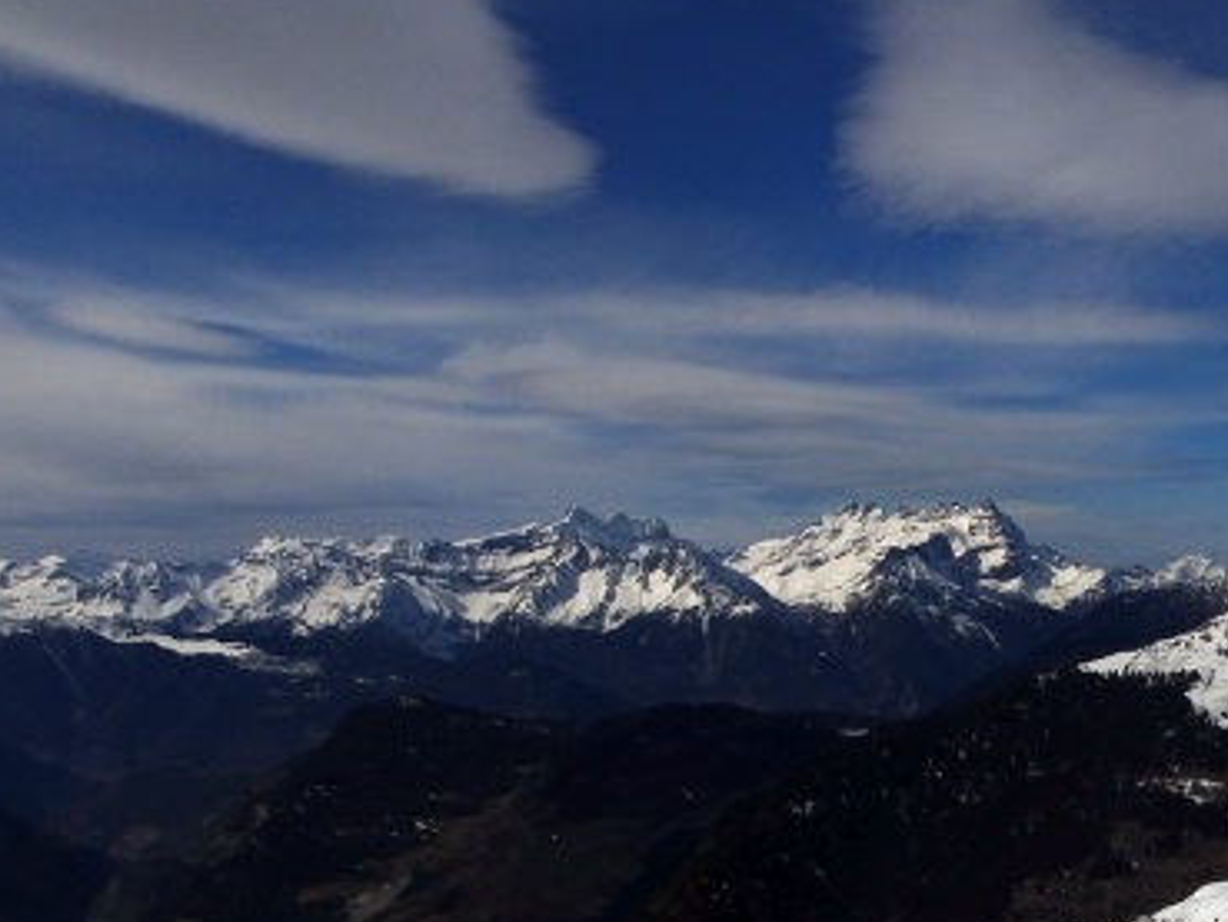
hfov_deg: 34.9
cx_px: 1082
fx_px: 1845
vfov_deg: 26.5
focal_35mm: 52
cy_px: 929
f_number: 6.3
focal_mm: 4.1
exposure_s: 1/2000
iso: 80
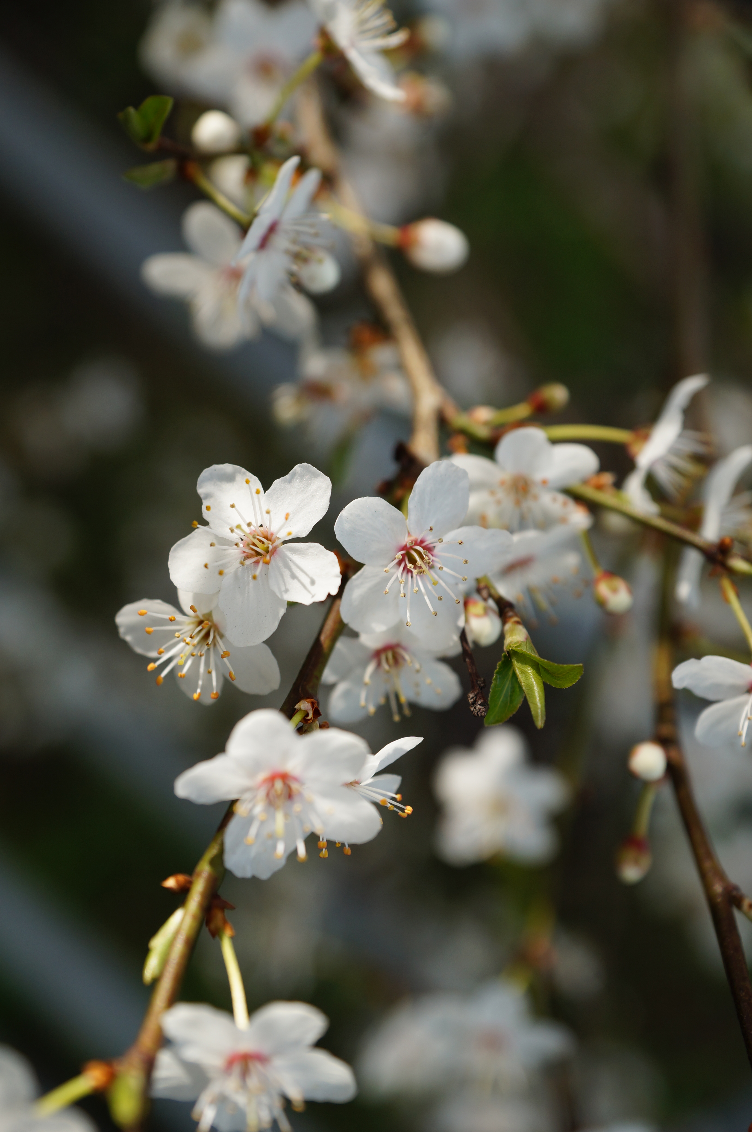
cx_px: 376
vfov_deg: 27.0
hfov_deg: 18.1
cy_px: 566
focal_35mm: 75
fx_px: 2355
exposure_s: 1/500
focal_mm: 50
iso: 100
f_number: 4
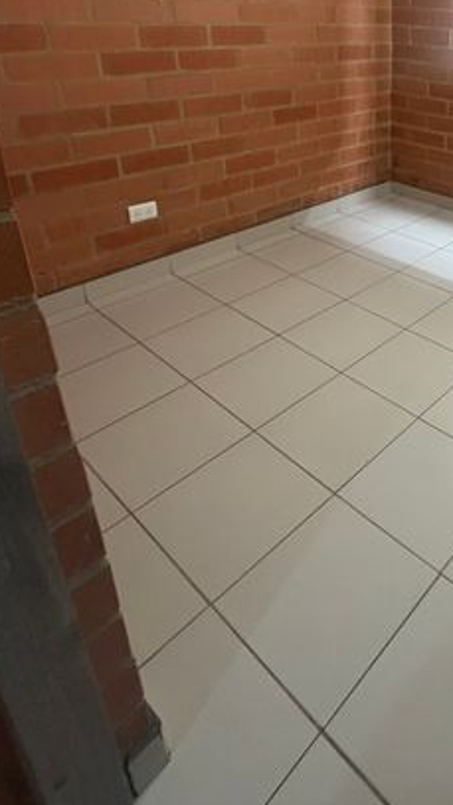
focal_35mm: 25
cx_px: 451
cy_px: 207
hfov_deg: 40.4
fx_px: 534
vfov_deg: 69.4
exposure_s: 1/64
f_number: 2.2
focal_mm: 2.22
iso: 320
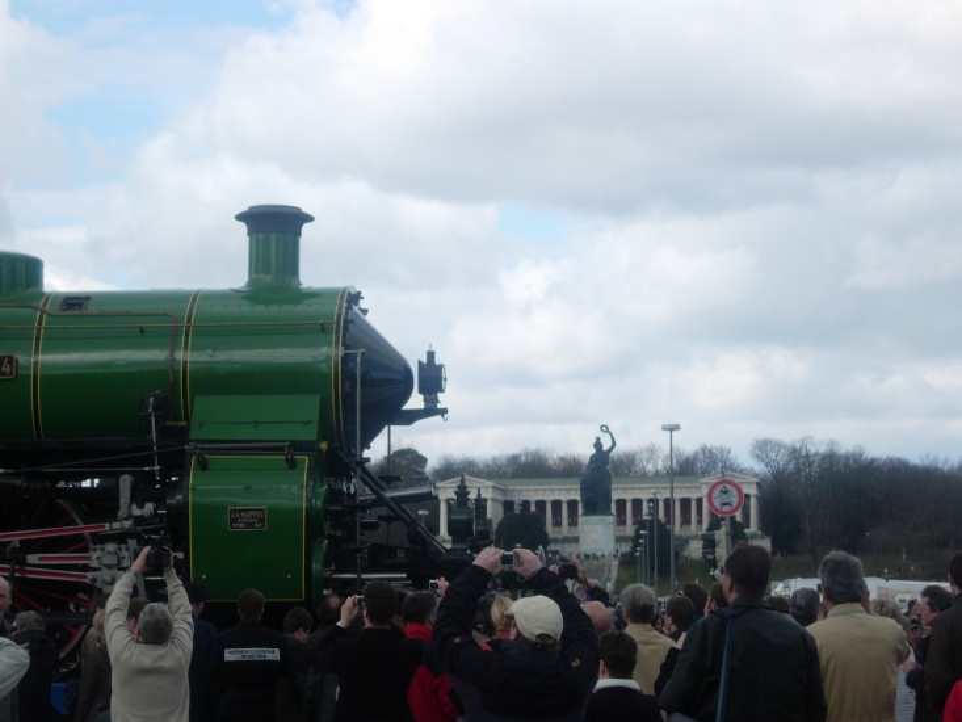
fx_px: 3141
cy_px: 361
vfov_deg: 13.1
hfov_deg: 17.4
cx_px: 481
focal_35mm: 113
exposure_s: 1/456
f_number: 4.9
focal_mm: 23.4
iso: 79
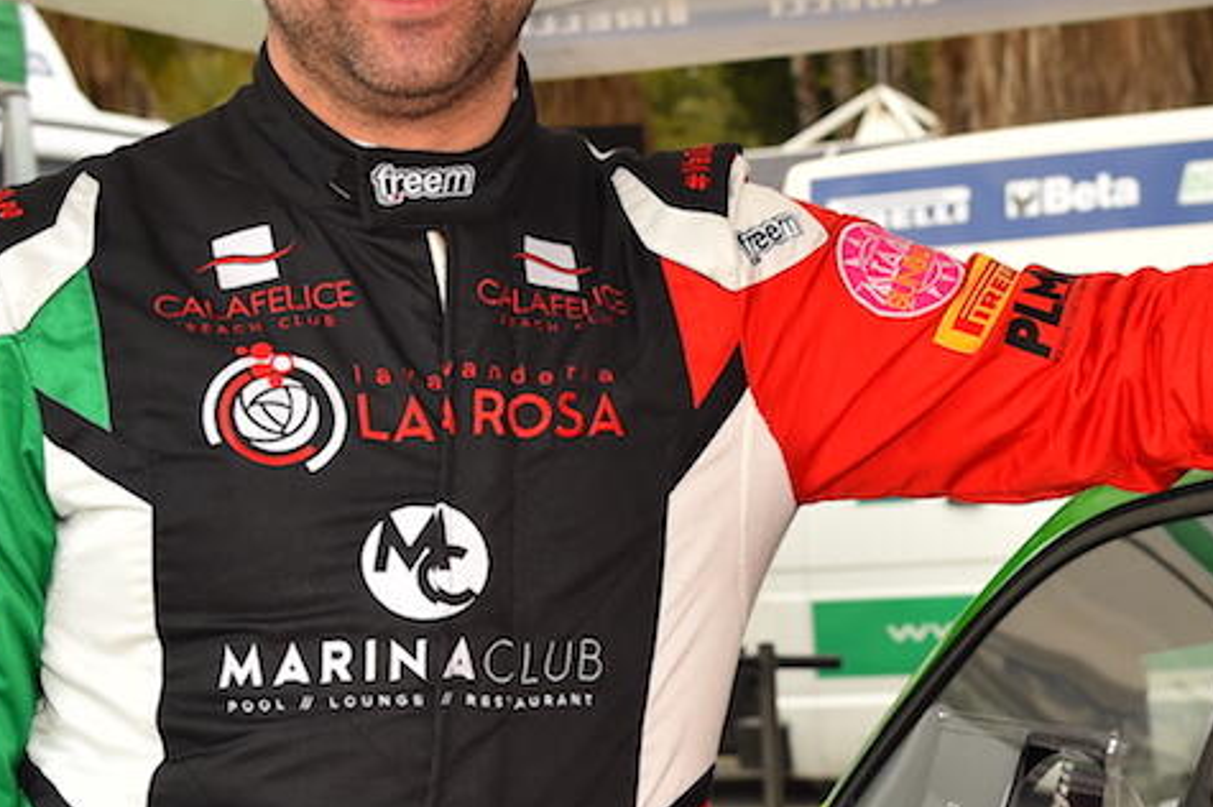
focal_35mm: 101
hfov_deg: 20.1
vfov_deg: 13.5
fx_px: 3401
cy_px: 489
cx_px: 840
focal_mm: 40
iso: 640
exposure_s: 1/1600
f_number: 5.6
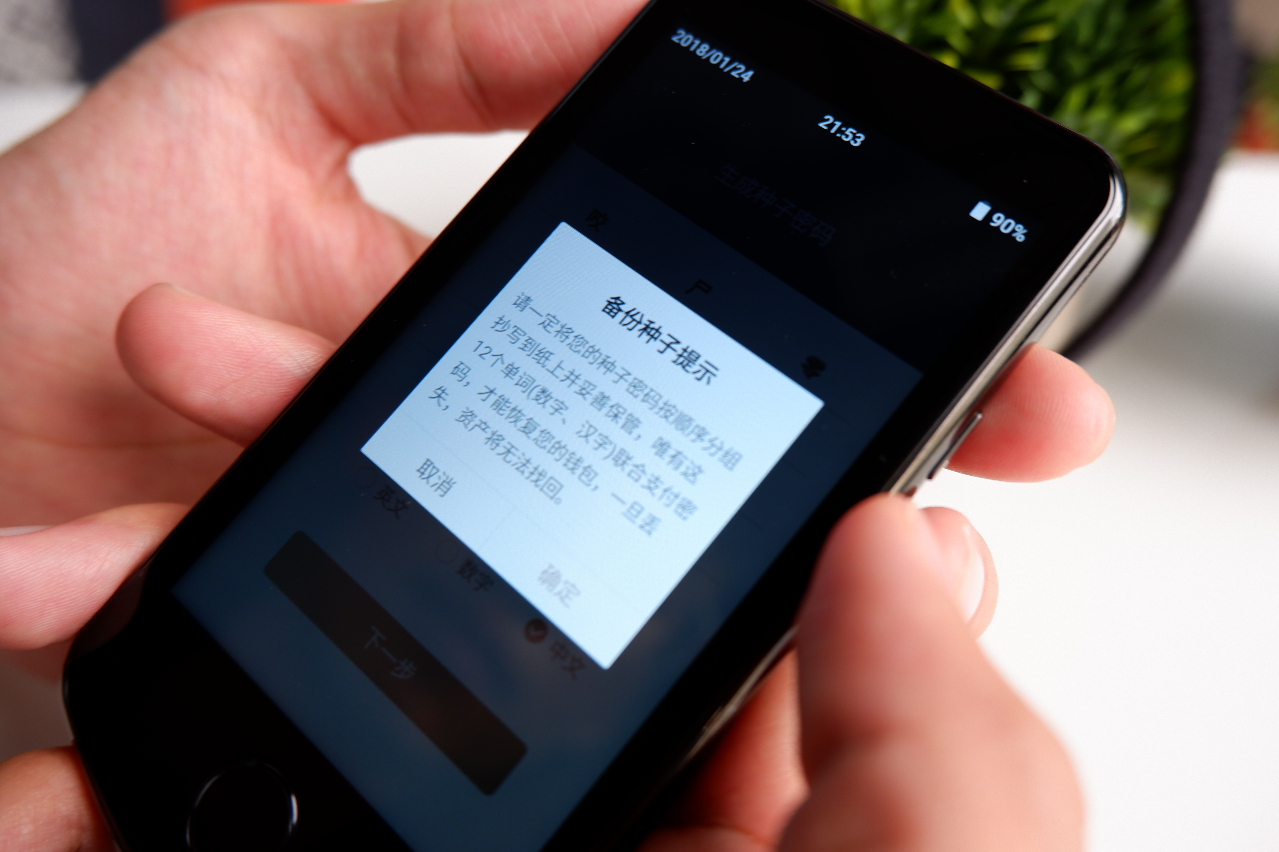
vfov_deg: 45.0
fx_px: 1030
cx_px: 640
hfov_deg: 63.7
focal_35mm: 29
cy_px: 426
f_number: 4
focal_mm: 19.2
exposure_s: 1/20
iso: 200
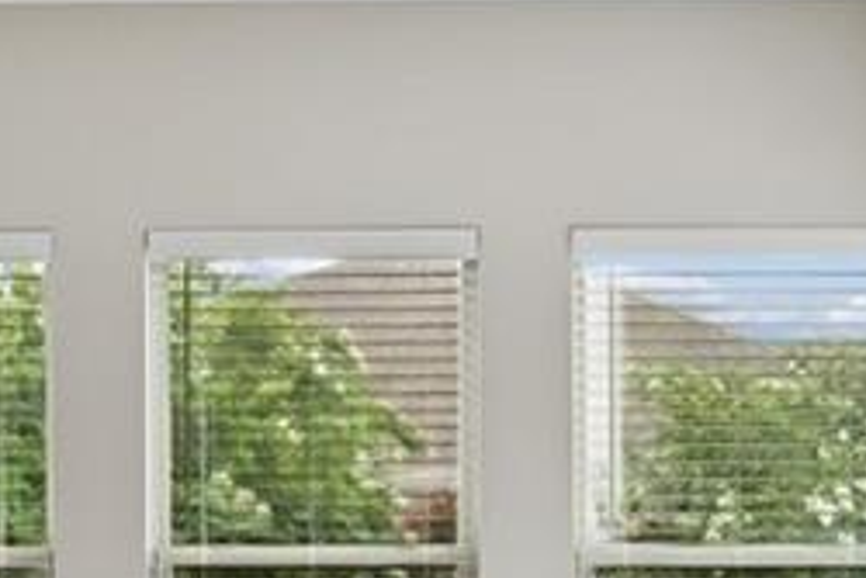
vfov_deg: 14.0
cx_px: 402
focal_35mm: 96
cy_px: 585
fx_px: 2311
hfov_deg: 21.2
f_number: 7.1
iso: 100
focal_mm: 10
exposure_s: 1/13
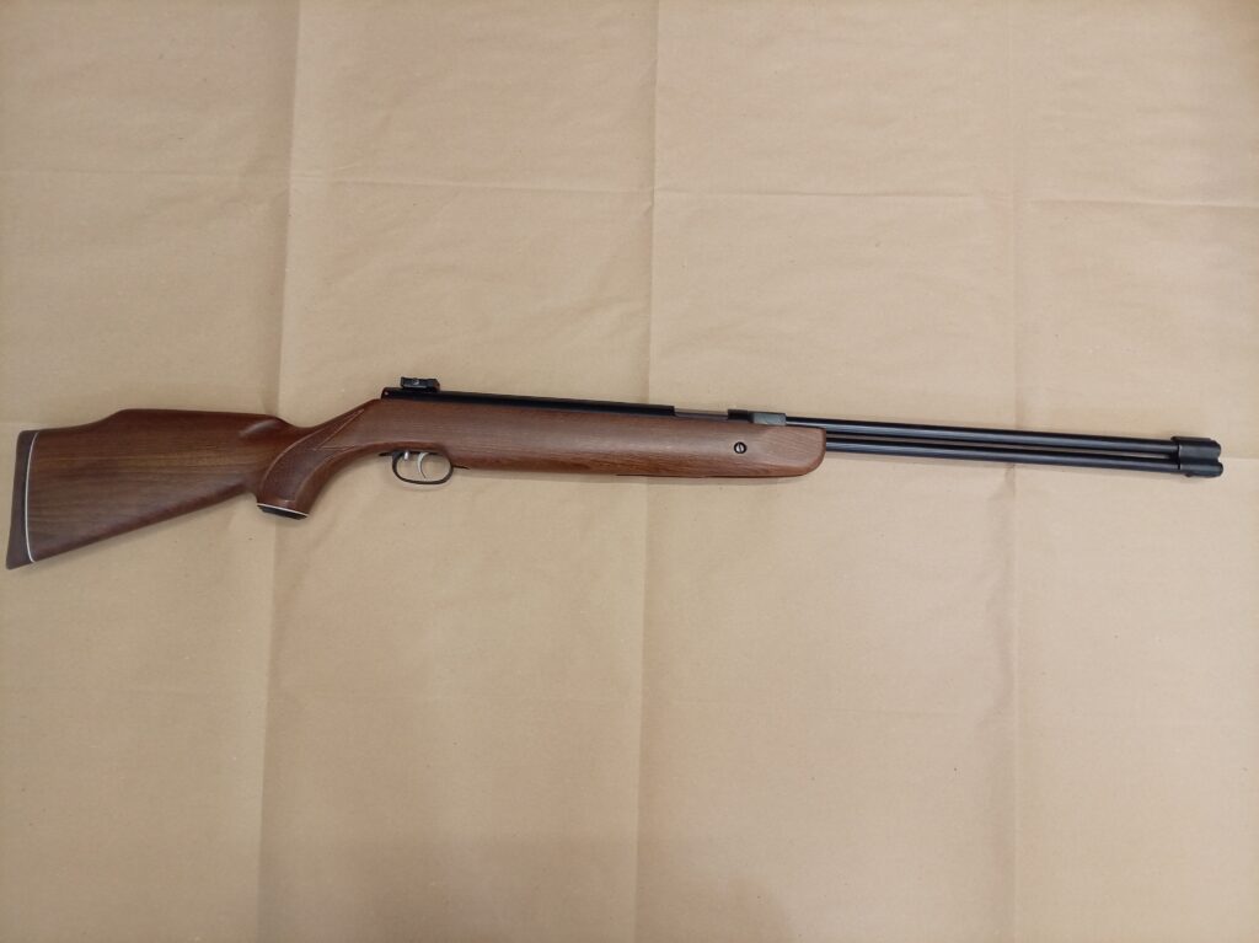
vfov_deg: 54.8
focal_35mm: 25
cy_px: 472
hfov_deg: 69.4
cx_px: 630
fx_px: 909
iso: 267
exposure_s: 1/25
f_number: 1.8
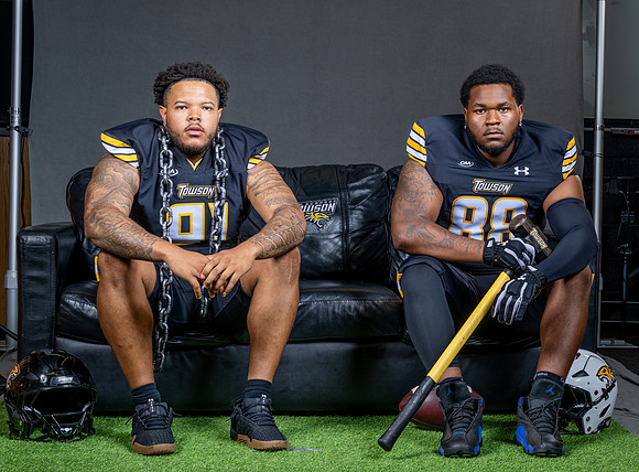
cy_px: 271
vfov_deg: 21.1
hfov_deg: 28.1
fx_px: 1263
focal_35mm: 69
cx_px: 453
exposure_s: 1/200
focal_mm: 47
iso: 100
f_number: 6.3
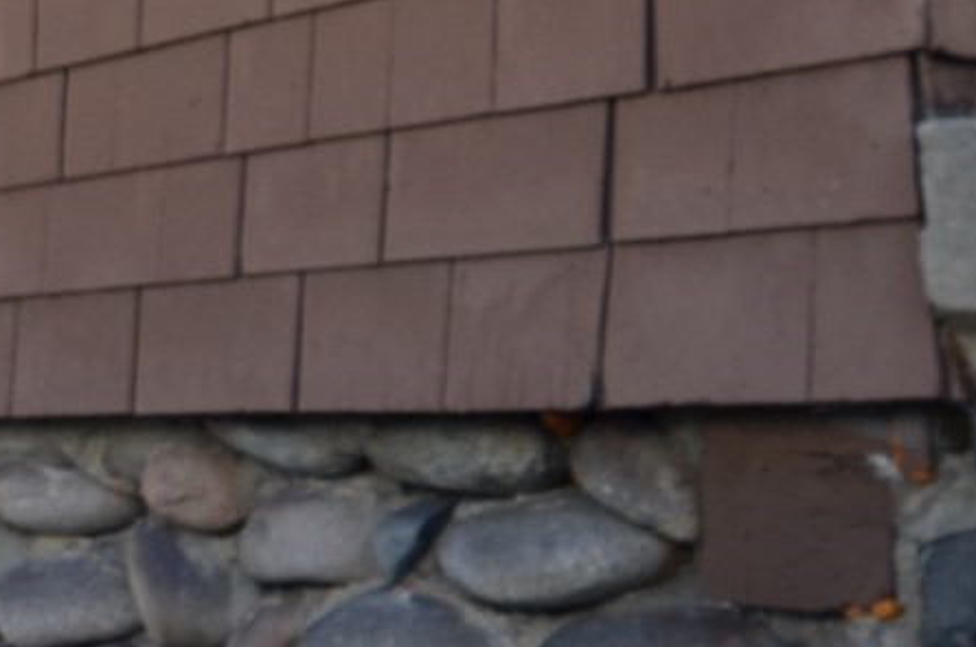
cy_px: 379
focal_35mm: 69
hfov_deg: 24.2
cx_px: -412
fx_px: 1867
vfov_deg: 19.6
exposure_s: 1/200
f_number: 4
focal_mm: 10
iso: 100
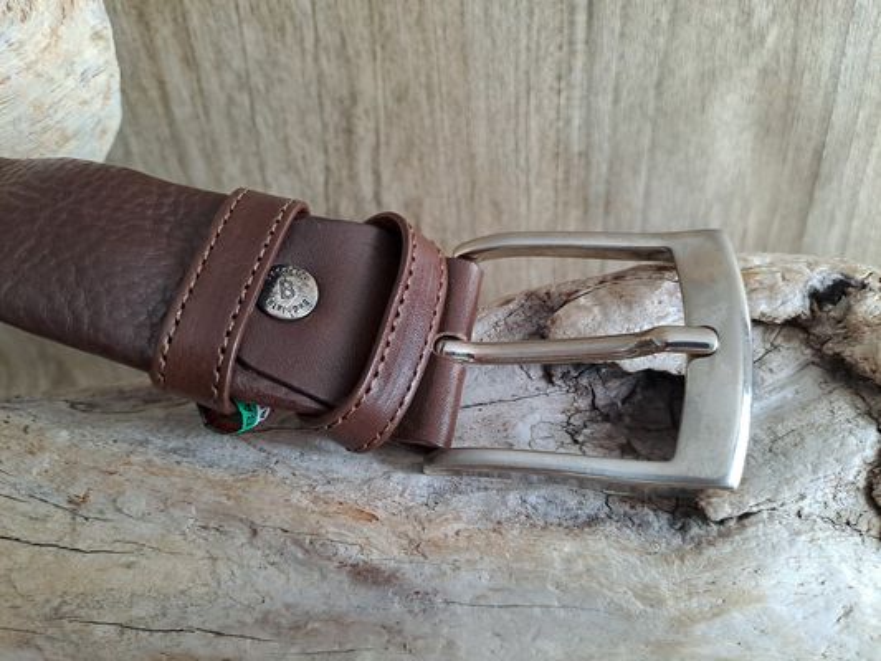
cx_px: 440
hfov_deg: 69.4
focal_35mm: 25
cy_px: 330
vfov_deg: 54.9
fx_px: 636
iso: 400
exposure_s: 1/50
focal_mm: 4.65
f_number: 1.8
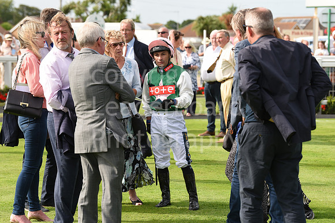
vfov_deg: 10.6
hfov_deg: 15.8
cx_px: 168
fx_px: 1210
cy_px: 112
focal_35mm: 130
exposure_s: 1/1000
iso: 400
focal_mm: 130
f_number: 5.6
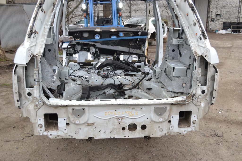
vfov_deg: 36.9
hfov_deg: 53.1
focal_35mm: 36
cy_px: 80
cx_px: 121
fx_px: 242
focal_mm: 24
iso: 400
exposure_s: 1/100
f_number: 5
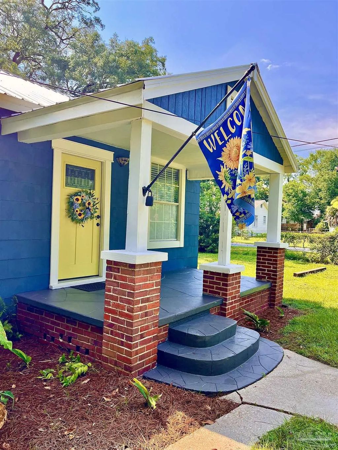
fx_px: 338
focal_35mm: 26
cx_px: 169
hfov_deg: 53.1
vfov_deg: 67.3
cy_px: 225
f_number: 1.6
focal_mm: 5.1
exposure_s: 1/833
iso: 50
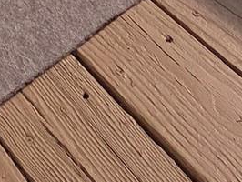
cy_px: -445
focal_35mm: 100
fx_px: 700
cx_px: -20
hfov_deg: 18.9
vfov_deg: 9.4
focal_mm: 2.2
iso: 50
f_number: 2.2
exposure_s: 1/2308
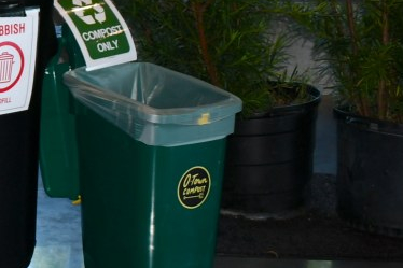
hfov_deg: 14.1
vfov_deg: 10.7
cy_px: 46
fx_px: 1421
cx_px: -345
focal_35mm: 127
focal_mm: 22
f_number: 3.8
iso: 100
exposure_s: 1/60
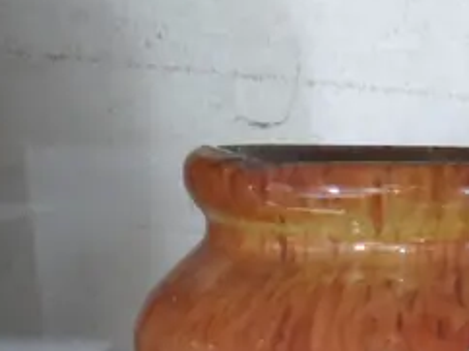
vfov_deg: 11.0
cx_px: 752
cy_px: 588
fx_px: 1719
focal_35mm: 127
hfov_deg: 14.3
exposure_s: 1/40
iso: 3200
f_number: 3.6
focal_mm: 15
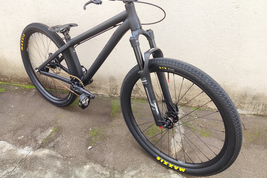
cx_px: 136
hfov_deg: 67.4
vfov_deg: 47.7
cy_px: 74
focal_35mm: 27
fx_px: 200
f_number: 1.79
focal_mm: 4.71
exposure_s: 1/120
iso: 51
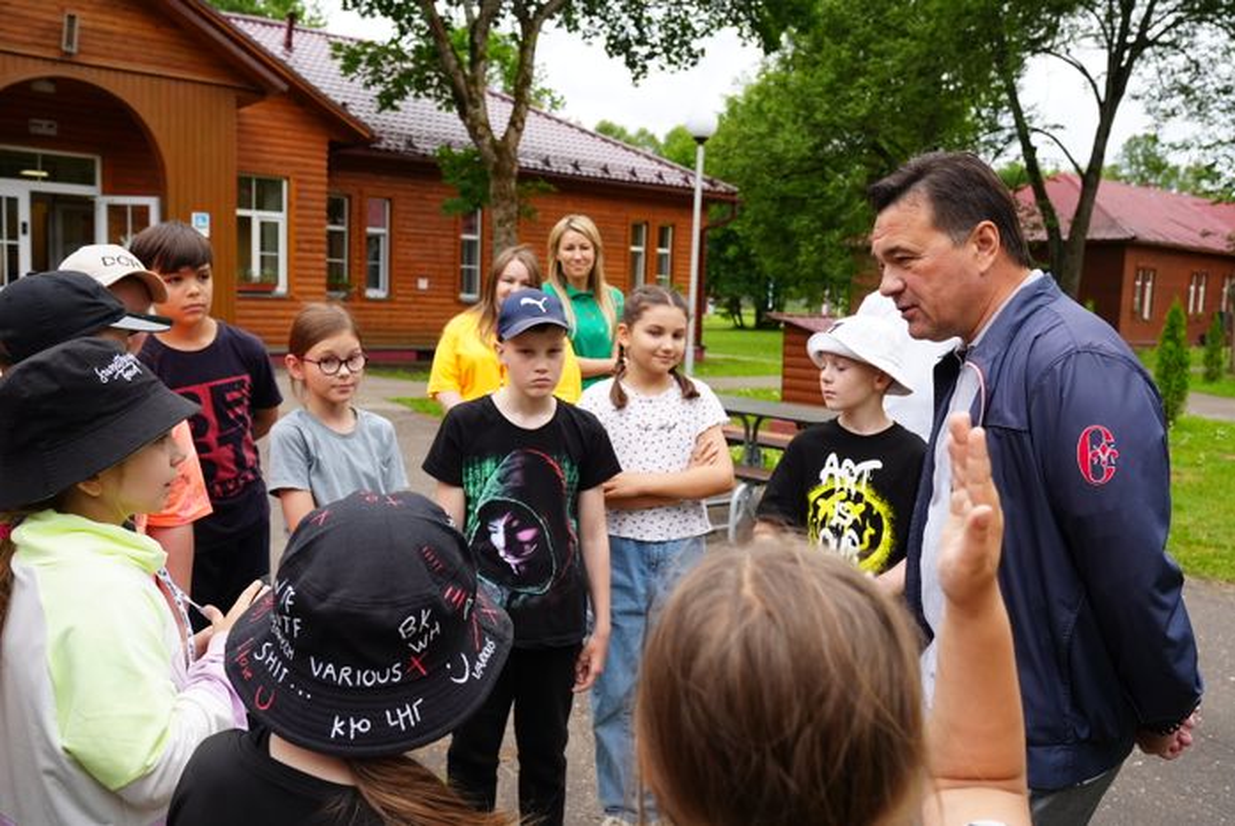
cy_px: 413
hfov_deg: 60.2
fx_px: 1064
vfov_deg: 42.4
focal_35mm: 31
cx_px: 618
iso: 1250
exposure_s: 1/640
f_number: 6.3
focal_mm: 31
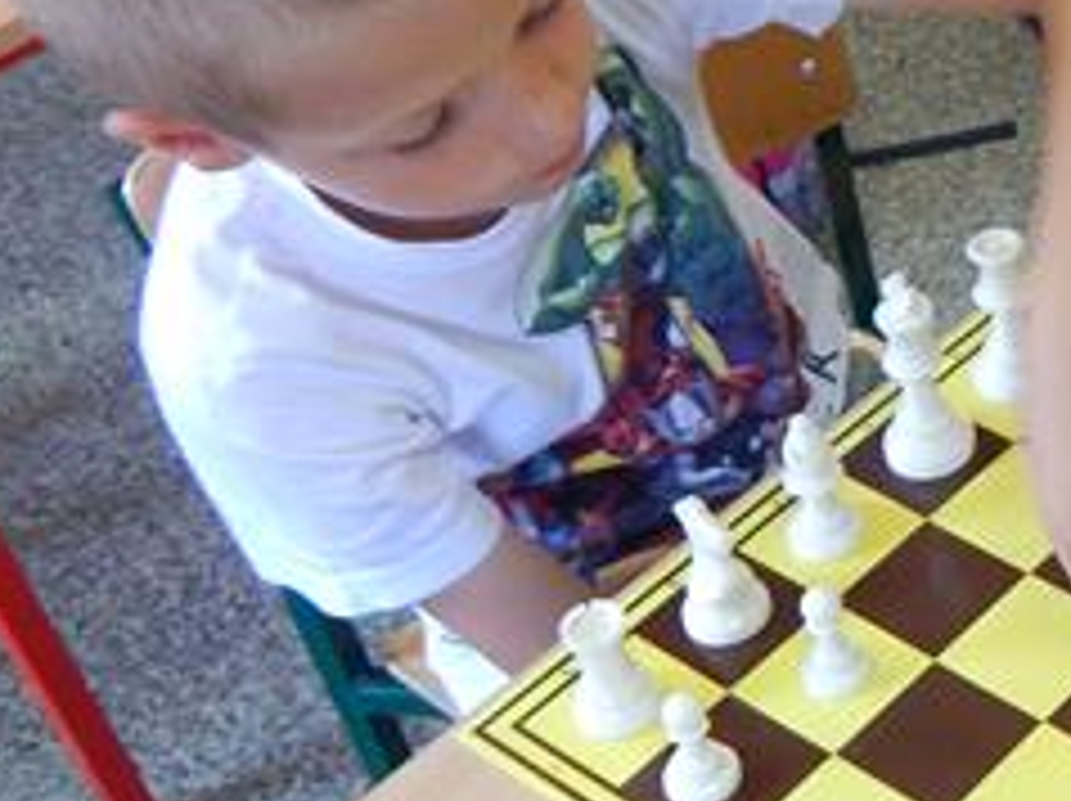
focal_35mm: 74
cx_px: 1413
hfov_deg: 23.2
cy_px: 292
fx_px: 2287
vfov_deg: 19.8
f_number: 3
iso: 180
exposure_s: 1/30
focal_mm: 4
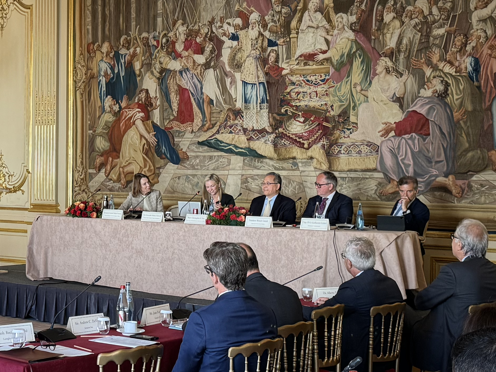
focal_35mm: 73
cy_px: 189
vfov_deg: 20.2
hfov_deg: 26.0
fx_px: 1046
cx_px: 69
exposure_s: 1/100
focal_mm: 6.76
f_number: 1.78
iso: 200
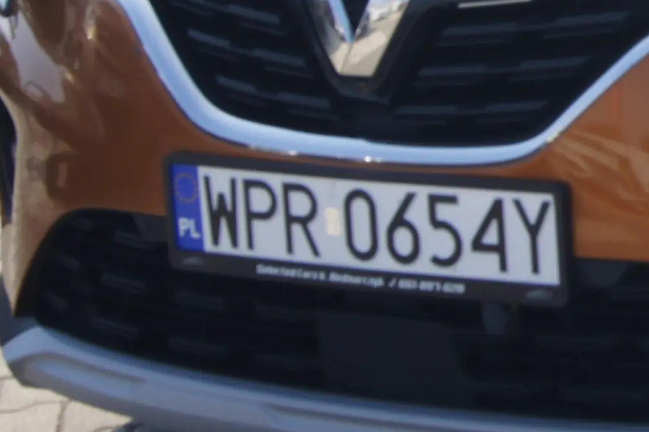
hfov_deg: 12.1
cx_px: 946
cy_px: -35
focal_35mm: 162
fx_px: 2919
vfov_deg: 8.4
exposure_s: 1/80
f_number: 11
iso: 100
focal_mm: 28
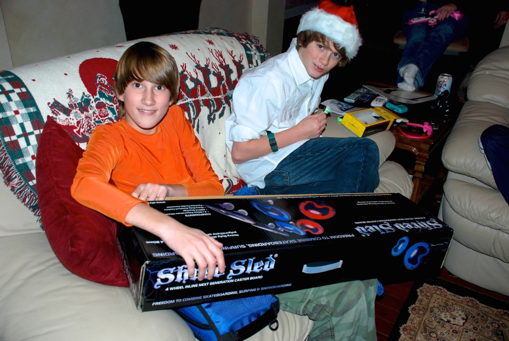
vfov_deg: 37.0
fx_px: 509
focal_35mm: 36
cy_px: 170
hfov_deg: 53.1
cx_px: 254
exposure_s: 1/60
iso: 200
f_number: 4
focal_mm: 24
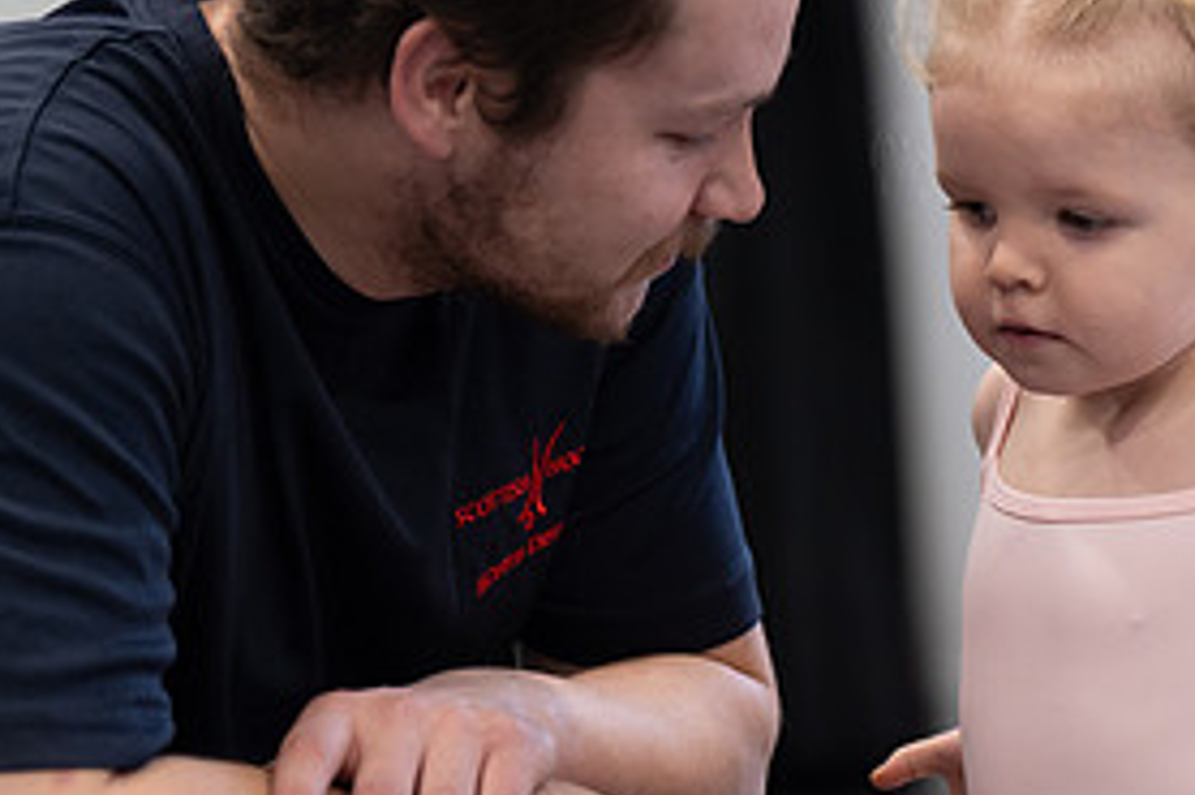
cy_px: 380
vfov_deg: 5.8
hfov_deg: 8.6
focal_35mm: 238
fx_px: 7895
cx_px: 903
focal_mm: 114
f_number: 2.8
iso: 1000
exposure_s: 1/160
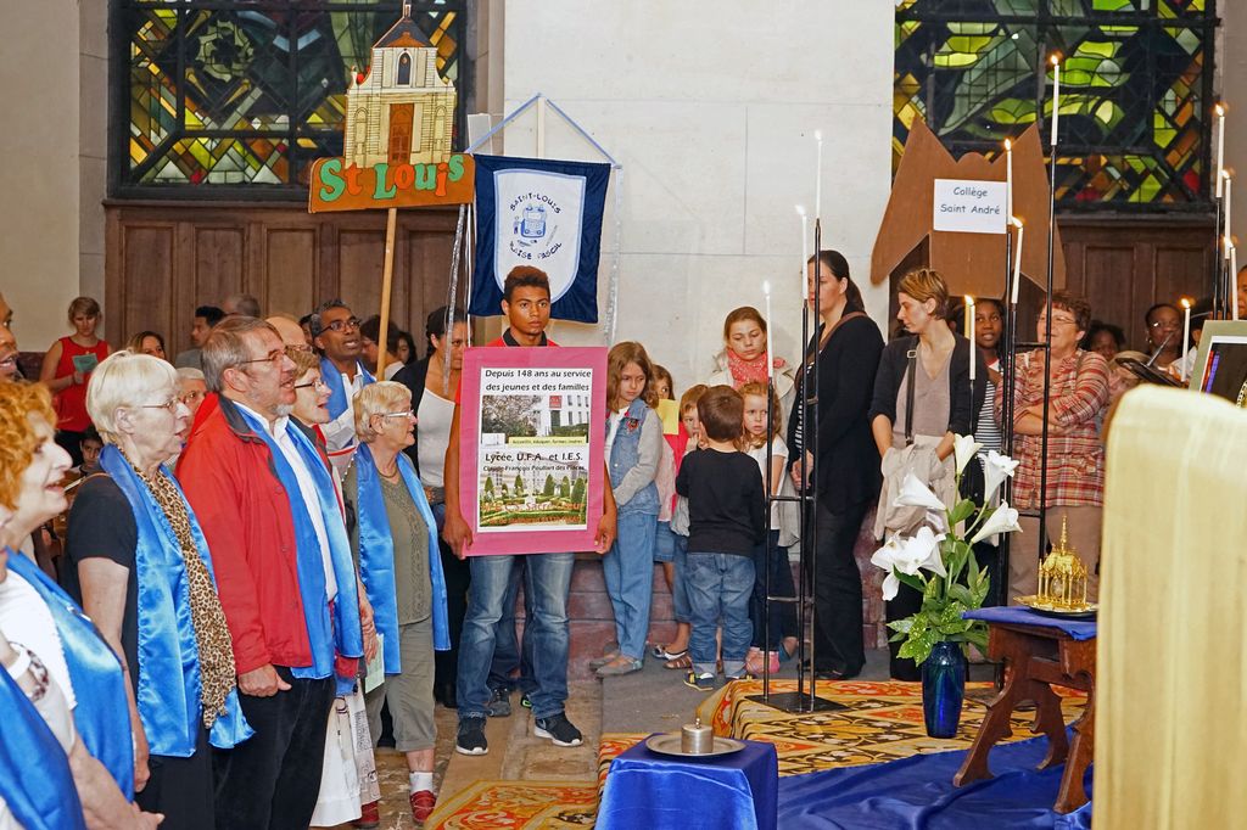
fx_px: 2147
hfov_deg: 32.4
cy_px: 415
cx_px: 624
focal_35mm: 62
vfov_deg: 21.9
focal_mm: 62
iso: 5000
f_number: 5.6
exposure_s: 1/60
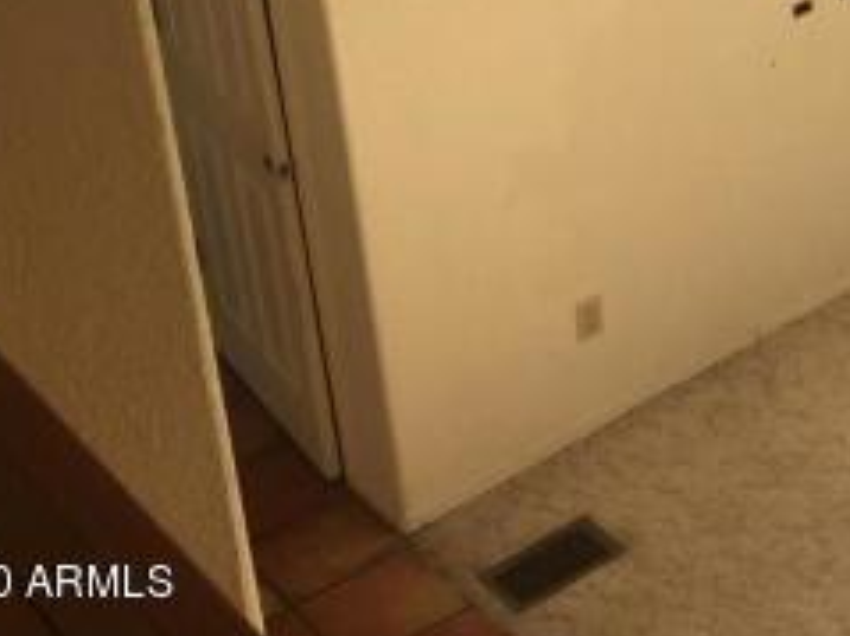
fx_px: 2381
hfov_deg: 17.9
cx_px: 1316
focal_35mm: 97
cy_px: -401
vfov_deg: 14.0
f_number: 2.2
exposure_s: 1/180
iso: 32
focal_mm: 4.15
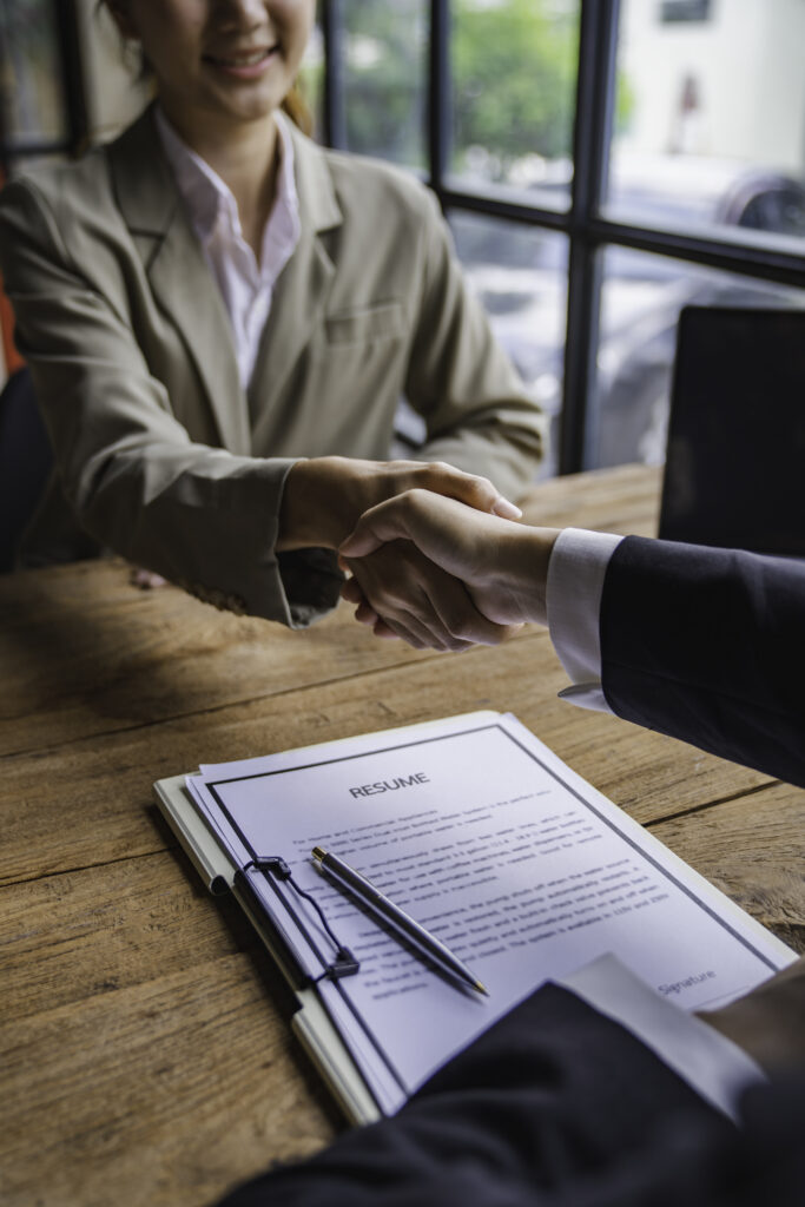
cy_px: 604
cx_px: 402
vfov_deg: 54.4
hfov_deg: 37.9
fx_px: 1173
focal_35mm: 35
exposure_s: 1/200
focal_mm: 35
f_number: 2.8
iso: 100
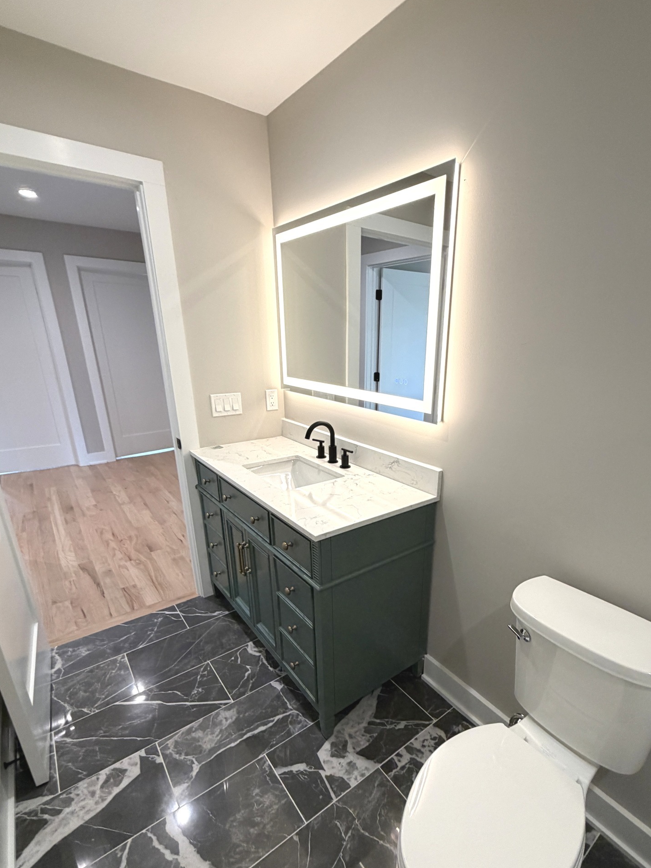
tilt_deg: -18.1
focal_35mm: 17
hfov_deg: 74.3
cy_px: 488
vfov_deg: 90.6
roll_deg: -1.0
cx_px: 371
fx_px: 426
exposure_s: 1/120
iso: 200
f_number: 2.2
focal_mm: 2.22
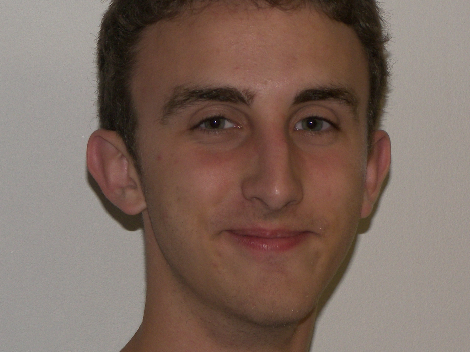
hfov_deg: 12.3
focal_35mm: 161
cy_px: 206
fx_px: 2186
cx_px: 156
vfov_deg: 9.2
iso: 100
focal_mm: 18.6
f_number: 4
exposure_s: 1/60
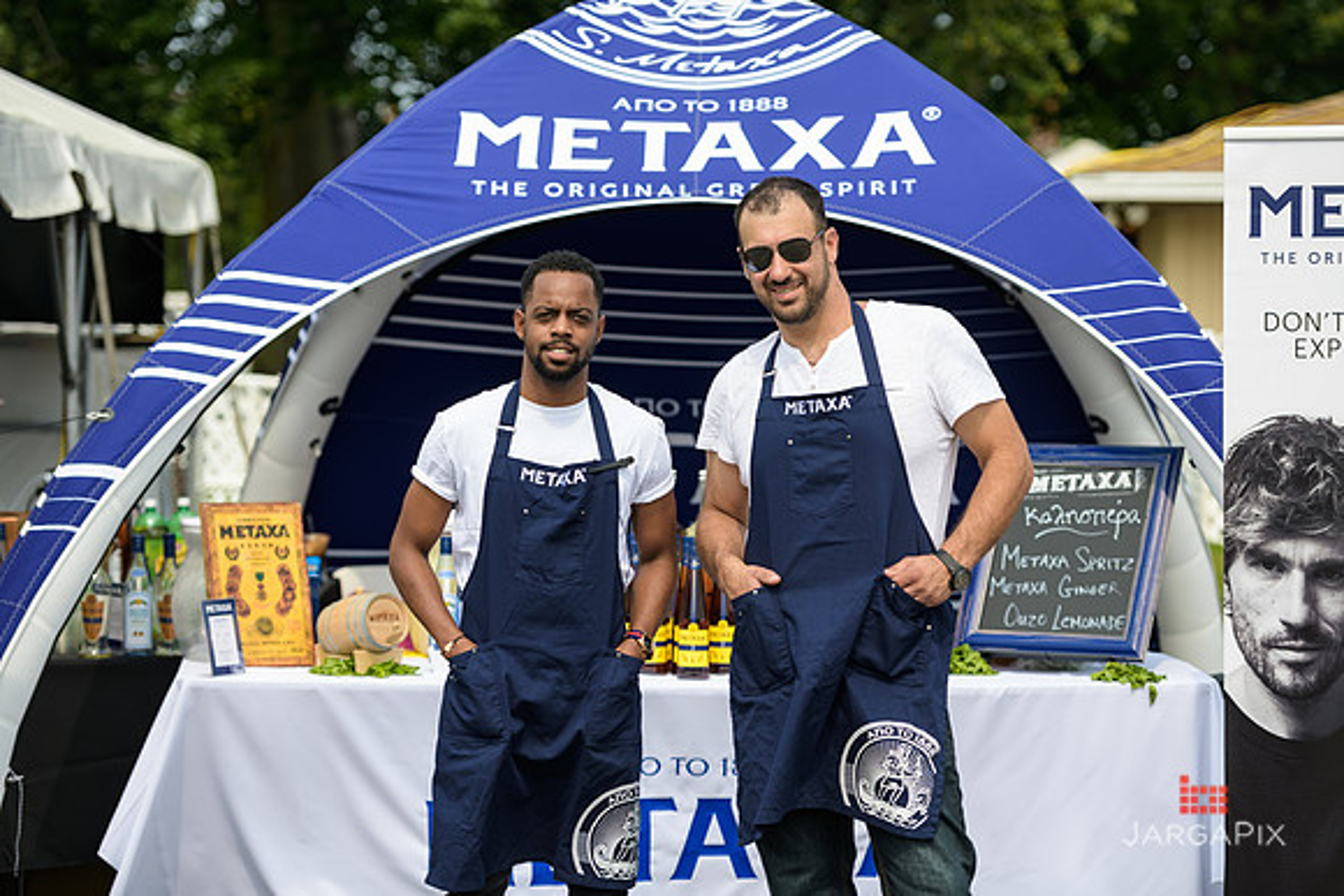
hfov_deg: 18.3
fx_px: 4182
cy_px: 448
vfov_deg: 12.2
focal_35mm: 112
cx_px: 672
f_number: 3.2
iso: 200
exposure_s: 1/1600
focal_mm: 112
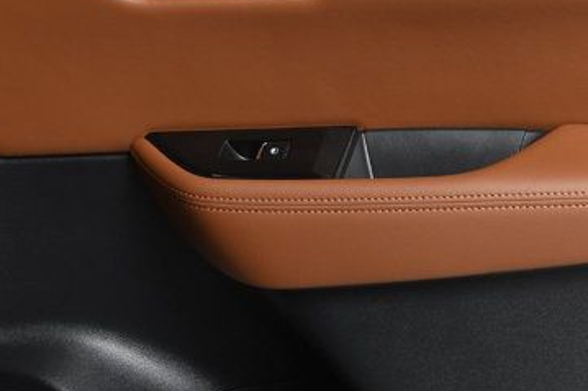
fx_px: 1584
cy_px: 183
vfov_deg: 14.1
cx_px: 457
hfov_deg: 20.8
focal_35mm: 97
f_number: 5.6
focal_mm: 23
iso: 100
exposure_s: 1/160
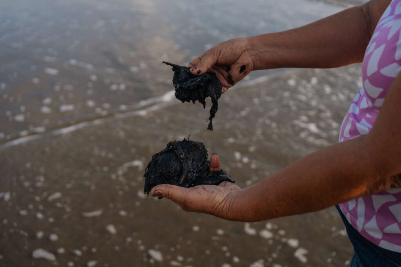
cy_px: 134
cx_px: 200
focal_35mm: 35
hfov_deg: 54.4
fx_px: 390
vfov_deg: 37.9
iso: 200
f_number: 3.2
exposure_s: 1/2000
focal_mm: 35
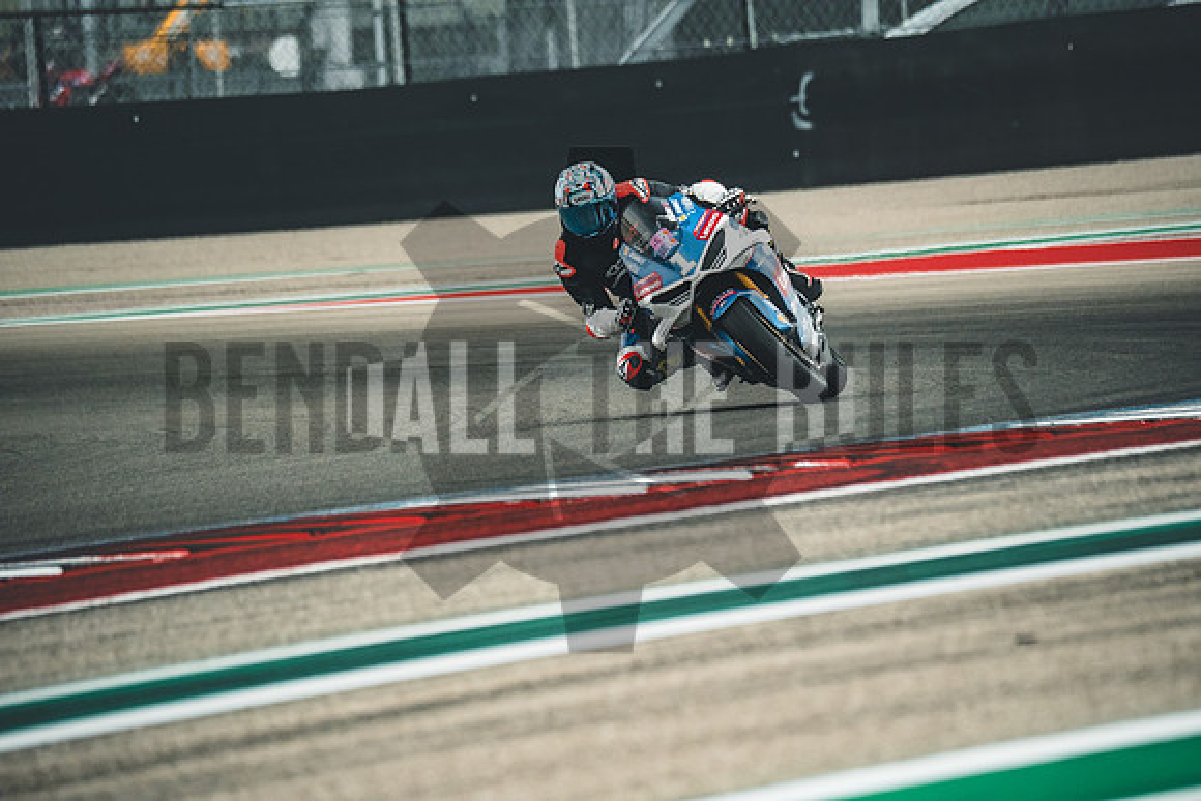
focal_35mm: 452
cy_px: 400
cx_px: 600
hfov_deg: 4.6
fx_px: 15082
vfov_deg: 3.0
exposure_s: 1/2000
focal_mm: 301.1
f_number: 5.2
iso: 1600
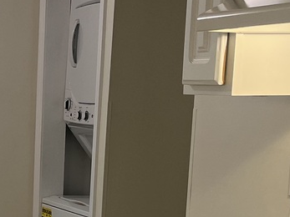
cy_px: 255
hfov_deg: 16.8
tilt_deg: -11.7
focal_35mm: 108
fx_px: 904
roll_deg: -0.3
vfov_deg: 13.4
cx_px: -122
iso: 100
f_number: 1.6
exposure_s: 1/120
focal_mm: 5.1
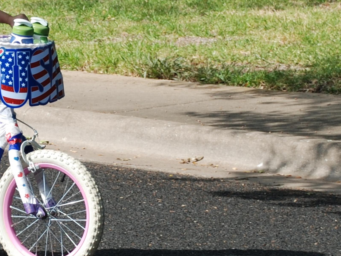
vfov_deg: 8.9
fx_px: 1645
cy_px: 98
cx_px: 110
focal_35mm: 167
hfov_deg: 11.8
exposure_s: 1/200
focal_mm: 48
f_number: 7.1
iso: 100
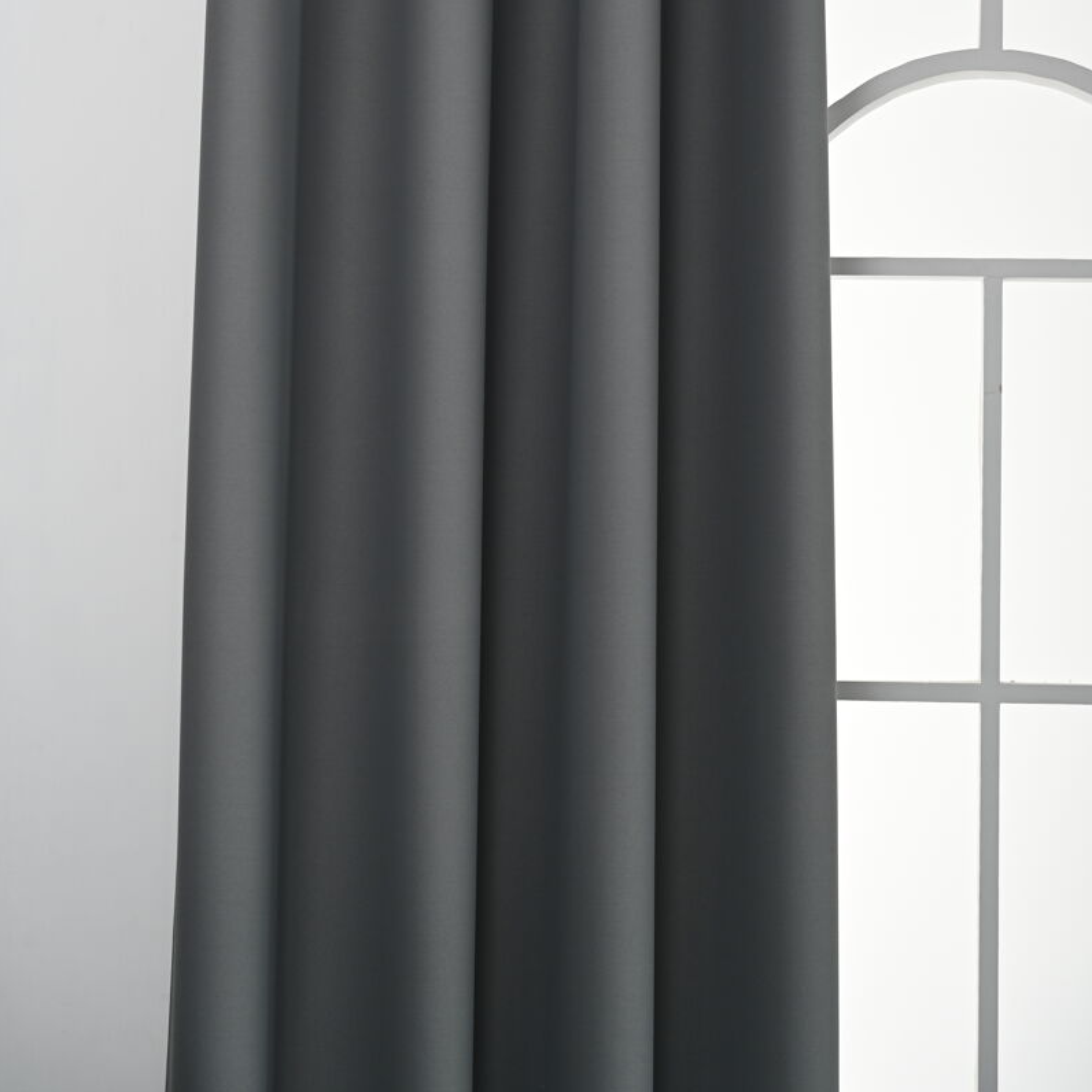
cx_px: 545
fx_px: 3248
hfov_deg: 19.1
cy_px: 284
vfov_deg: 19.0
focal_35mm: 91
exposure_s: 1/100
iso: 400
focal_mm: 71
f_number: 5.6
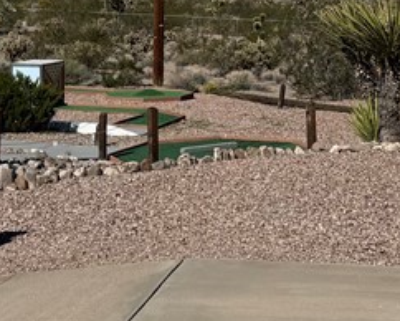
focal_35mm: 99
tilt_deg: -0.8
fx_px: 1173
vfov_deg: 15.1
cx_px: 302
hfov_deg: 19.2
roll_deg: +0.3
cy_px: -43
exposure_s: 1/14286
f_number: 1.78
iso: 80
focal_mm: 6.76
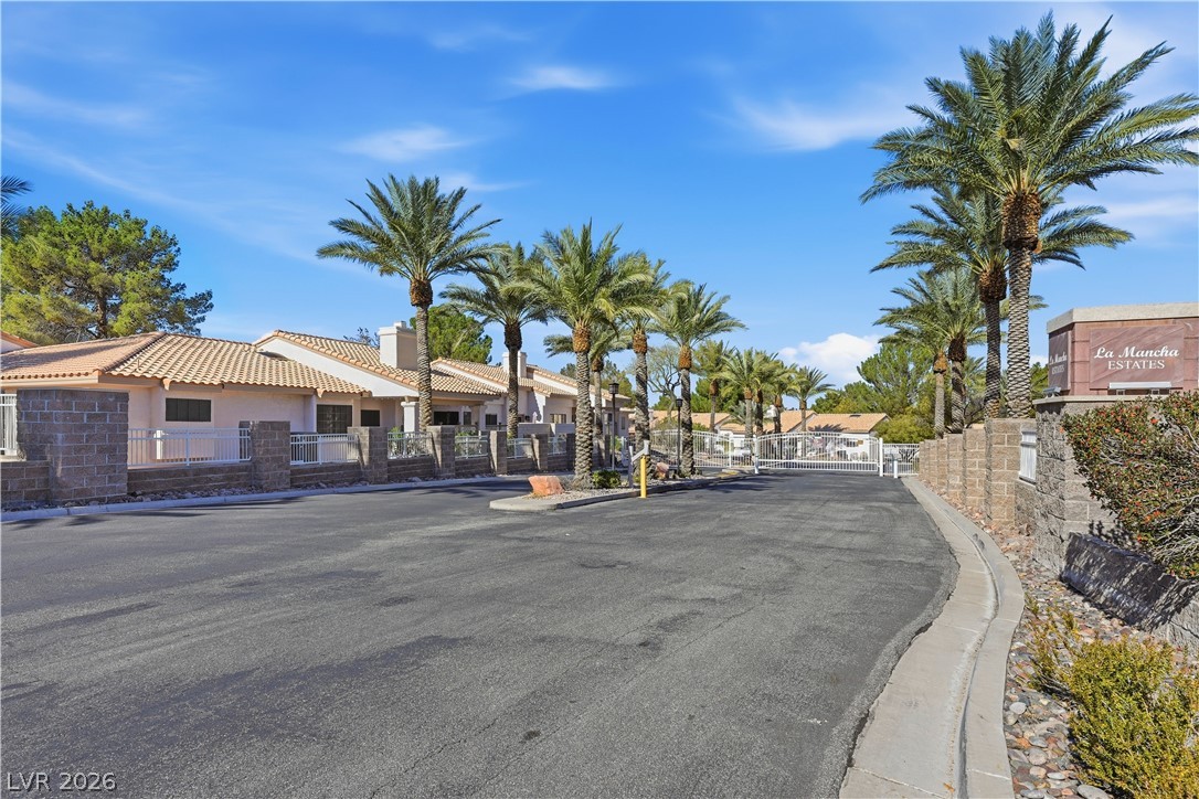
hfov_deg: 85.4
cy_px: 400
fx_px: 649
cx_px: 600
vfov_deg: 63.2
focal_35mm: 20
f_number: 9
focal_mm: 19.5
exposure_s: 1/2000
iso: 100
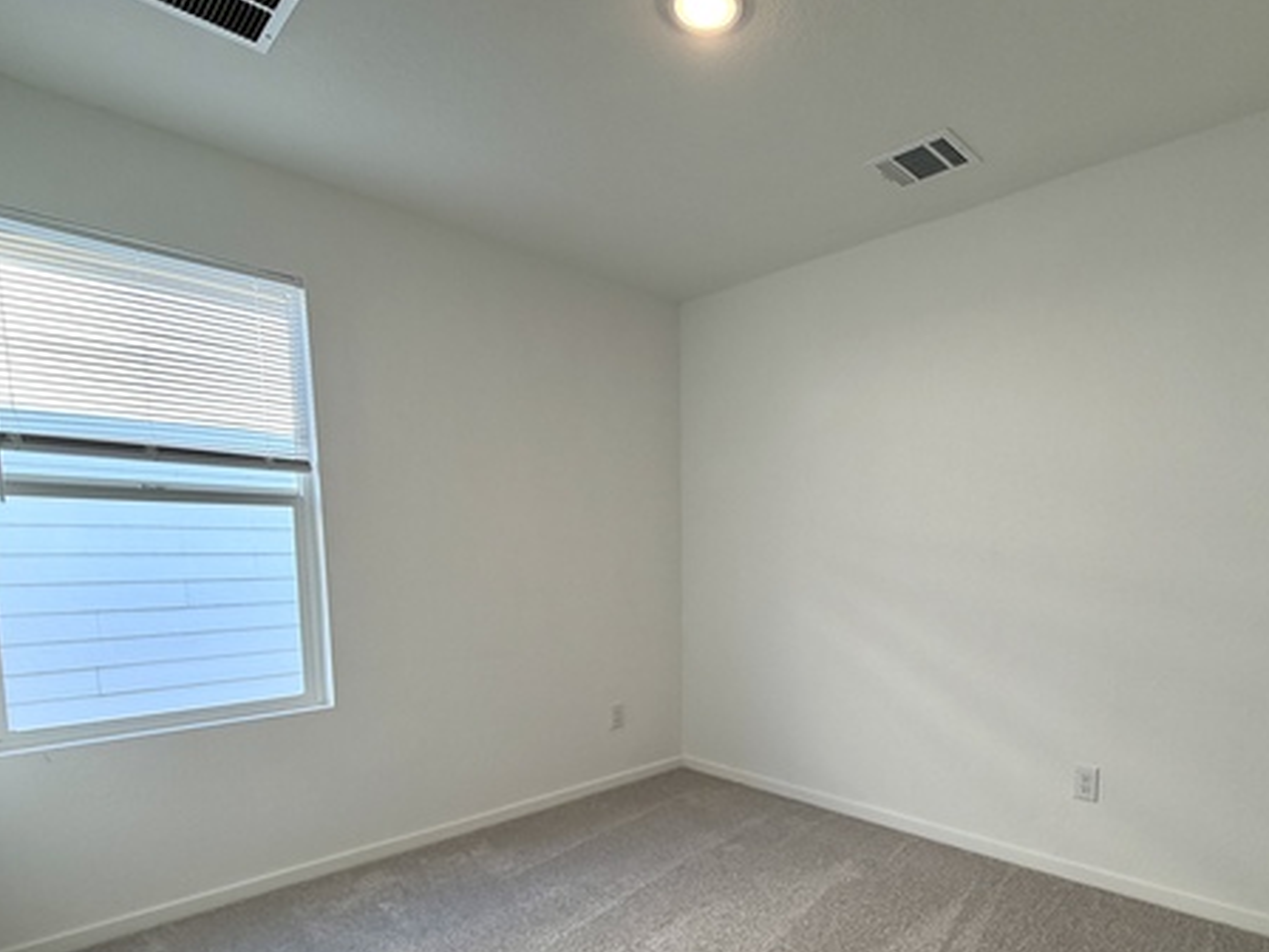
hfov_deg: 81.0
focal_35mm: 20
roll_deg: +0.3
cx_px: 745
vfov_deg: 64.4
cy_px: 626
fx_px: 733
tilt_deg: -6.0
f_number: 2.2
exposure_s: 1/120
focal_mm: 2.22
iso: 80
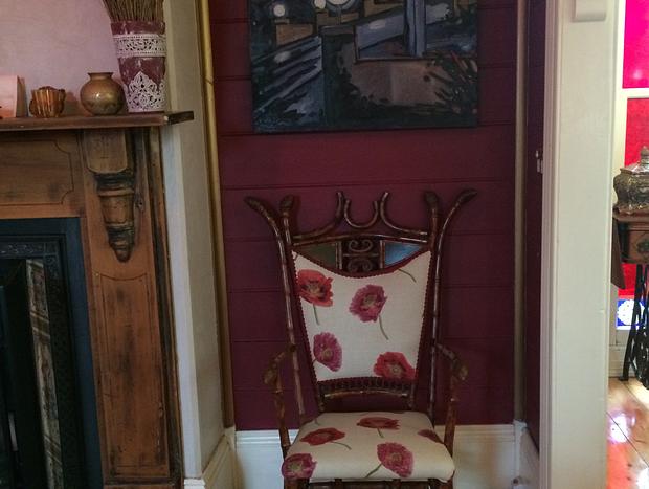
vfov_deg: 36.9
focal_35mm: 39
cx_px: 324
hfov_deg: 47.8
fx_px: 732
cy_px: 244
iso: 320
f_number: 2.2
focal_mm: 4.15
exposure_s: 1/15
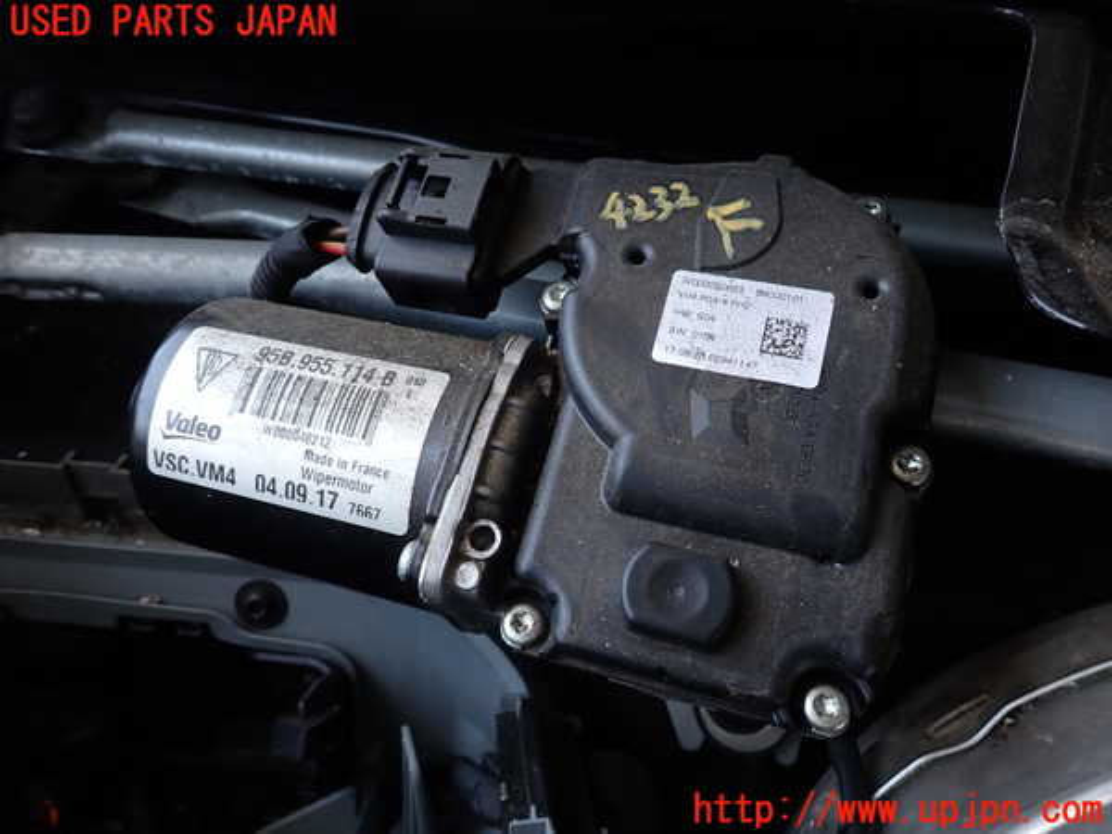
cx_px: 556
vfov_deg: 54.9
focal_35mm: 25
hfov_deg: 69.4
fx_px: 803
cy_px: 417
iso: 100
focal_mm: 4.5
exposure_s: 1/100
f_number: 2.8
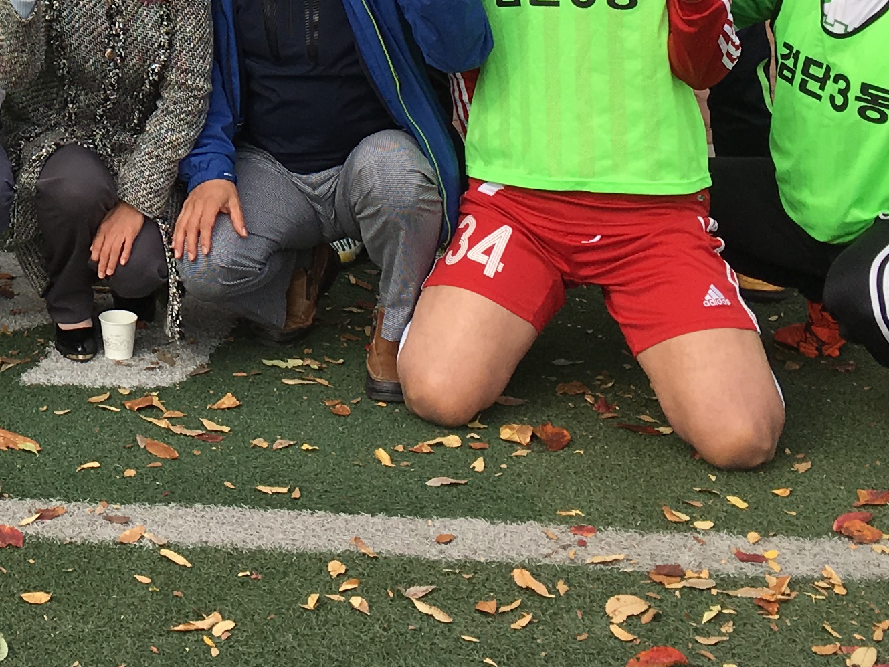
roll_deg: -0.2
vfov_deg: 15.6
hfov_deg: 21.2
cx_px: -70
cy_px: -305
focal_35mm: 88
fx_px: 2260
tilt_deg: -4.2
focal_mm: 4.15
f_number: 2.2
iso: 25
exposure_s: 1/1451
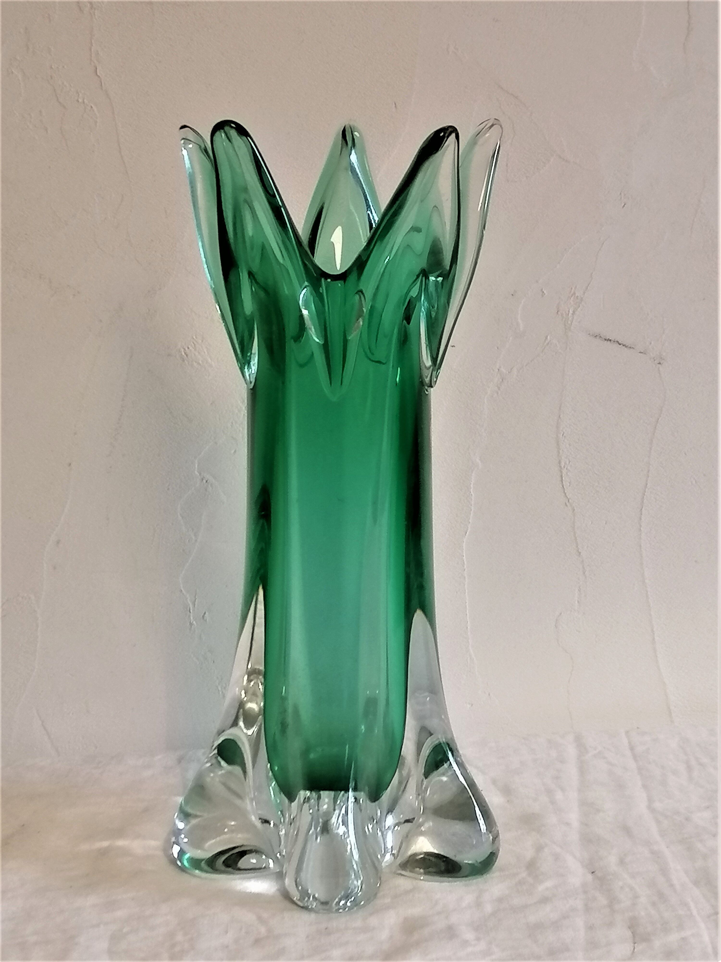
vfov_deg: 28.2
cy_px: 481
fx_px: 1916
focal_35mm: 69
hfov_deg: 21.3
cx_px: 360
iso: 320
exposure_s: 1/60
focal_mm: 5.4
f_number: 1.8
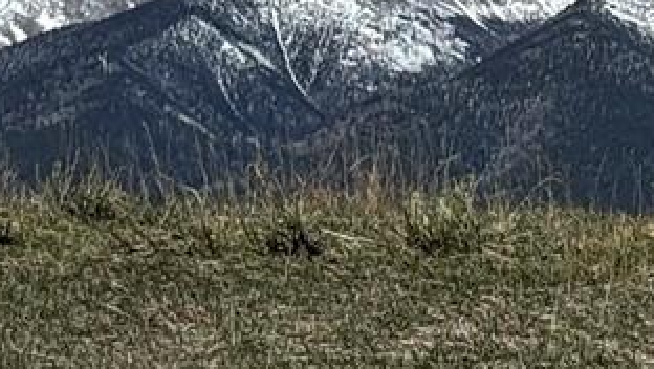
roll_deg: +0.5
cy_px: 633
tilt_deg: -1.2
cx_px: 1585
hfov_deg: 7.5
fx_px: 4651
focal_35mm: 268
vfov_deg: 4.5
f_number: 1.78
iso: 64
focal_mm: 6.76
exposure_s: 1/7092
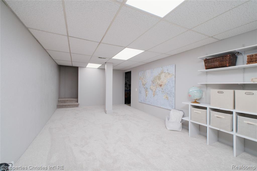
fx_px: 107
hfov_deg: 100.4
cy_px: 86
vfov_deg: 77.3
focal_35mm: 15
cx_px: 128
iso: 640
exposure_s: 1/250
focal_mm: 10
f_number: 7.1
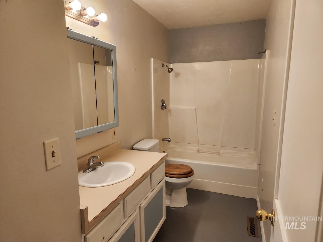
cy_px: 121
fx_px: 215
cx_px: 162
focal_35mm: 23
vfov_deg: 58.9
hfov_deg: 73.9
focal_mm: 5.4
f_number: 1.8
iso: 160
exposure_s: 1/120
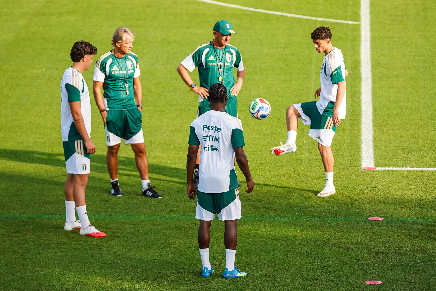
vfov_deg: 5.9
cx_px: 218
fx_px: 2834
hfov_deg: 8.8
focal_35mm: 234
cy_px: 146
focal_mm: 156
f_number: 2.8
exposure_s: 1/1250
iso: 200
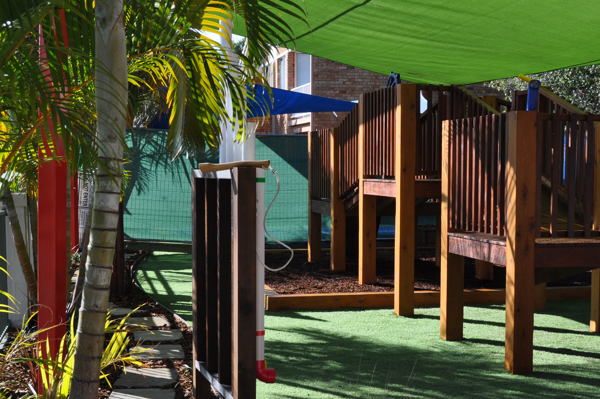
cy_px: 249
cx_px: 306
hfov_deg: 34.0
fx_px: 982
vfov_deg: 22.9
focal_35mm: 59
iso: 200
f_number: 7.1
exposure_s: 1/200
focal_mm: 28
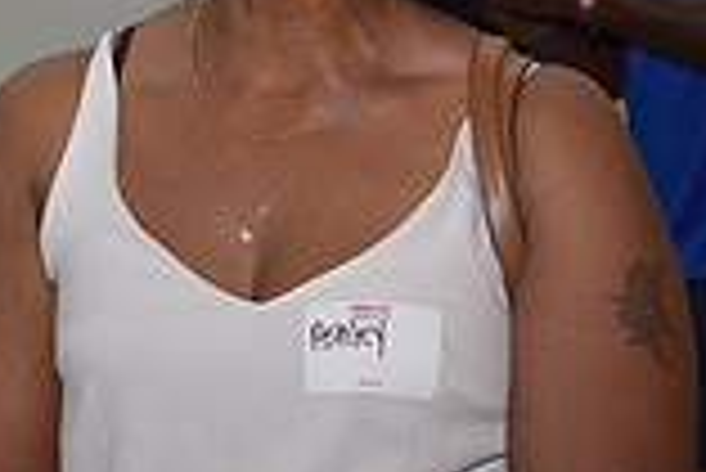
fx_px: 3805
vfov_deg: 7.1
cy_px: 178
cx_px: 9
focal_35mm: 194
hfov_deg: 10.5
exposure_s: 1/200
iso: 160
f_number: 3.2
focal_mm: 35
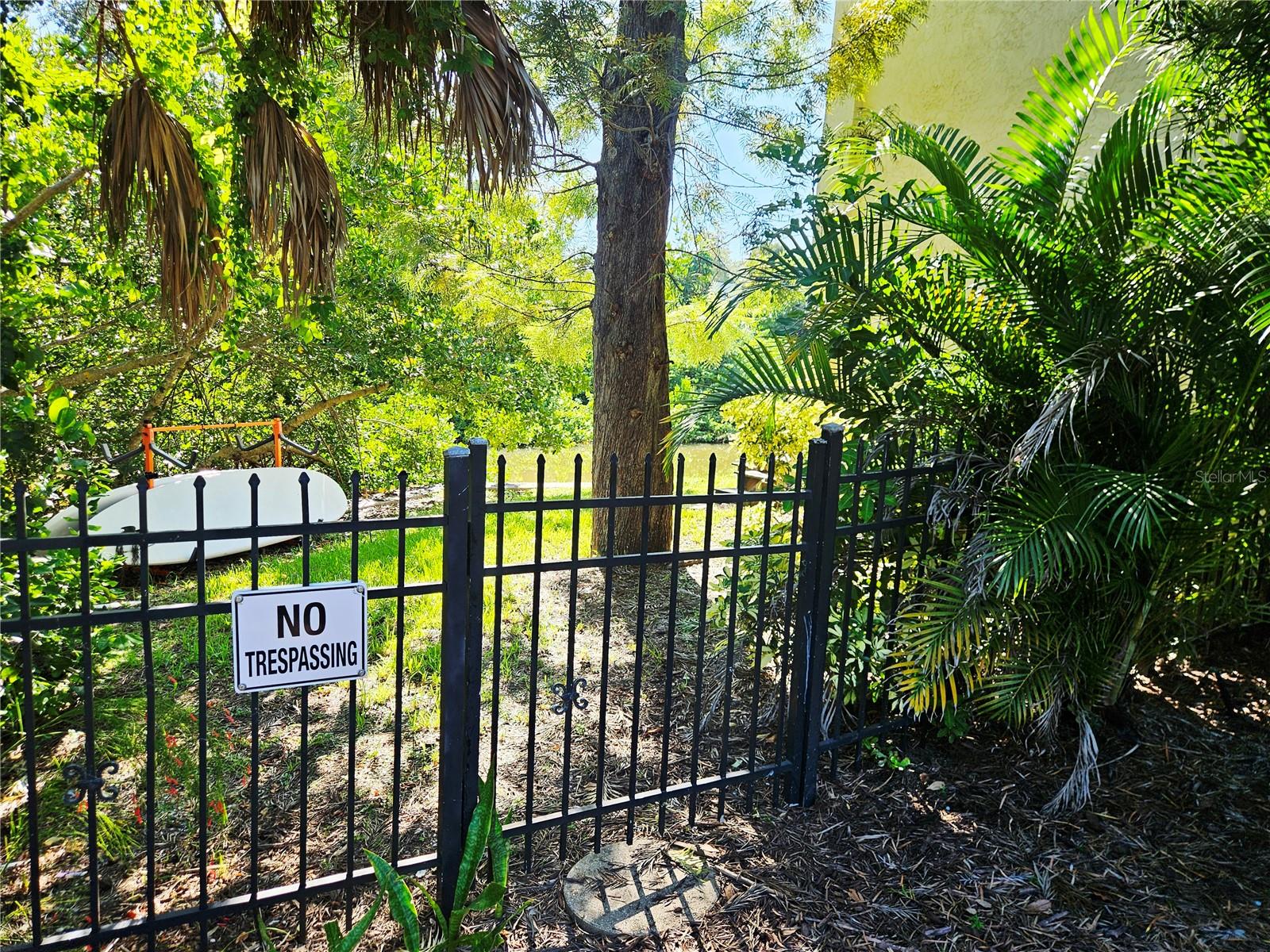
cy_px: 476
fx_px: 844
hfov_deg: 73.9
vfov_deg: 58.9
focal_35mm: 23
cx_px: 635
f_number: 1.8
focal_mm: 5.4
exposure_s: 1/233
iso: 25
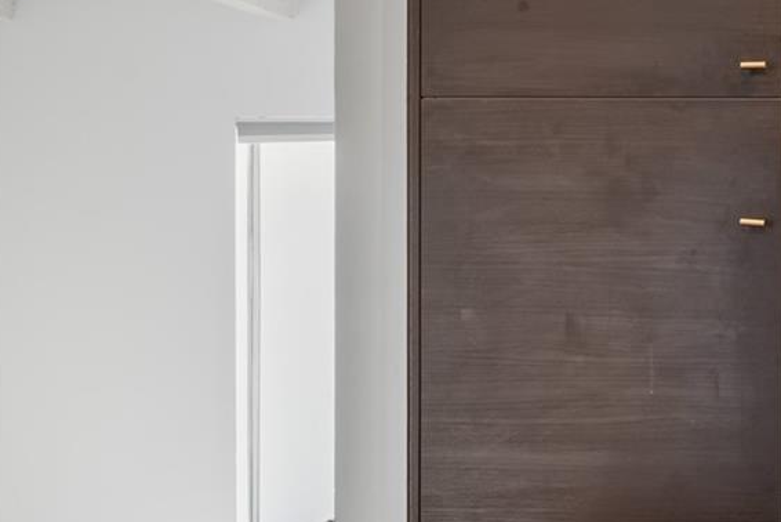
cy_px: 296
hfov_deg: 21.6
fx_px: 1780
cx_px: 1094
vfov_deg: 16.7
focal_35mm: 82
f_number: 8
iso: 200
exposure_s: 1.6
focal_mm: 29
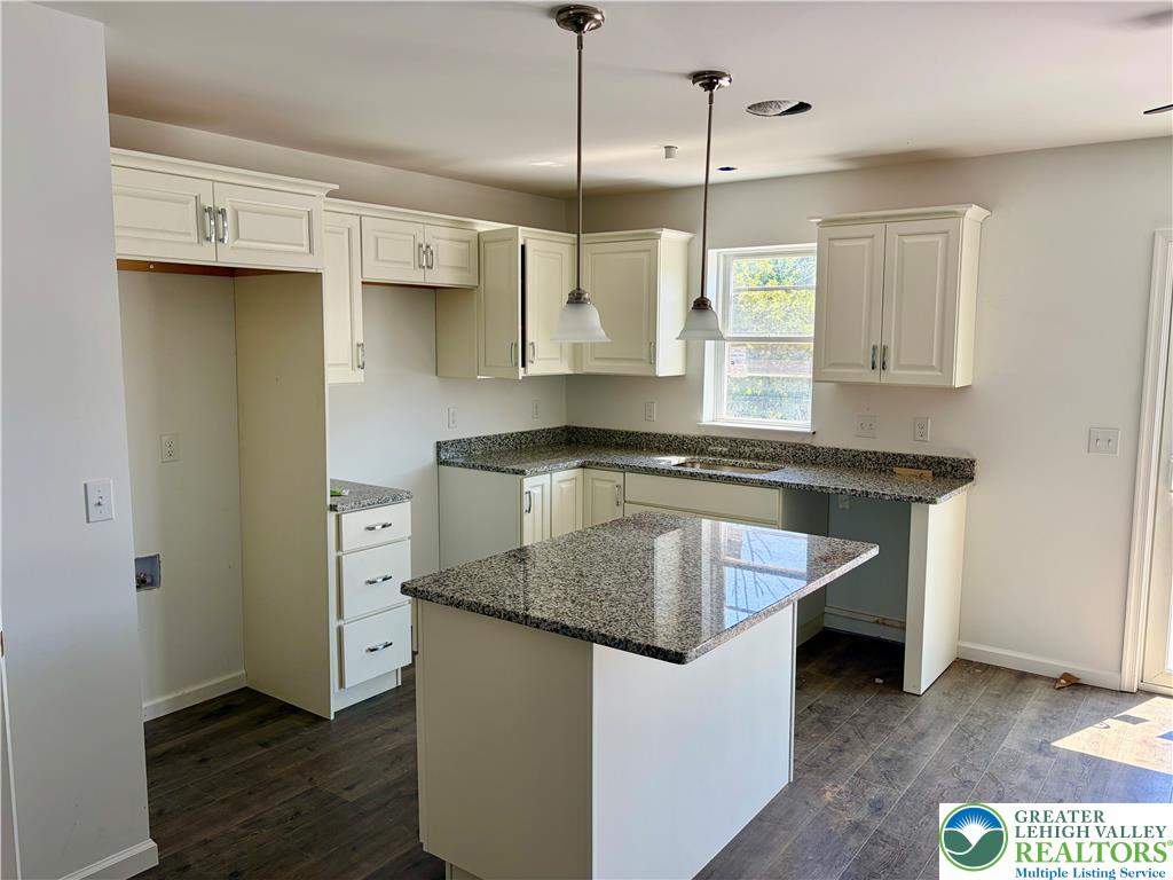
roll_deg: -1.5
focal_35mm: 26
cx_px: 586
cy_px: 440
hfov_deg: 67.3
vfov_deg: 53.1
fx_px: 881
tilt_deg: -3.0
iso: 50
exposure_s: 1/244
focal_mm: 5.96
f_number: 1.6
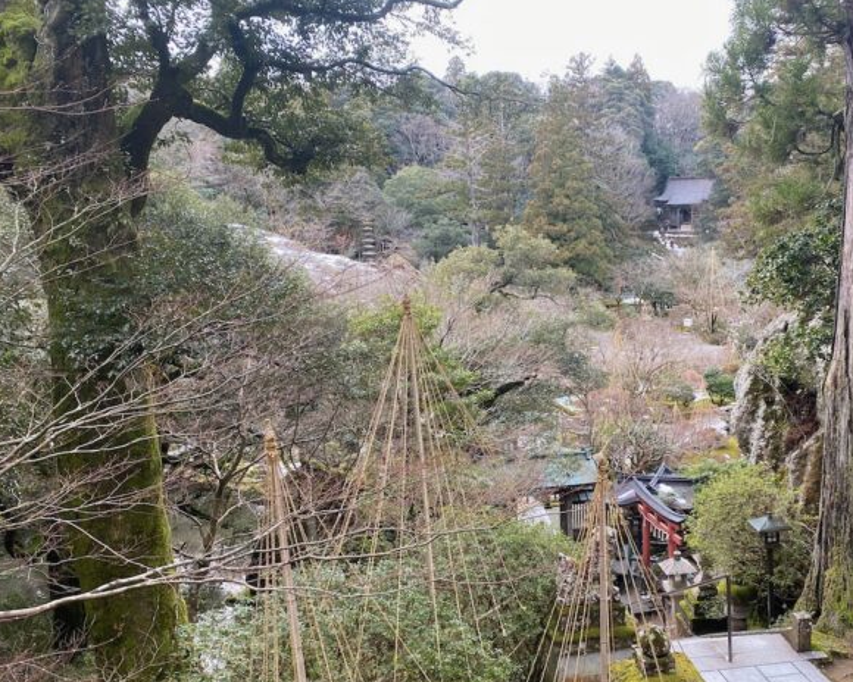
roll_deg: +1.1
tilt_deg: -12.6
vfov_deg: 41.9
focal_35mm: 35
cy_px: 429
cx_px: 575
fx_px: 884
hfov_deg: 50.5
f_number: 1.8
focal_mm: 4.25
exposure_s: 1/121
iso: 50
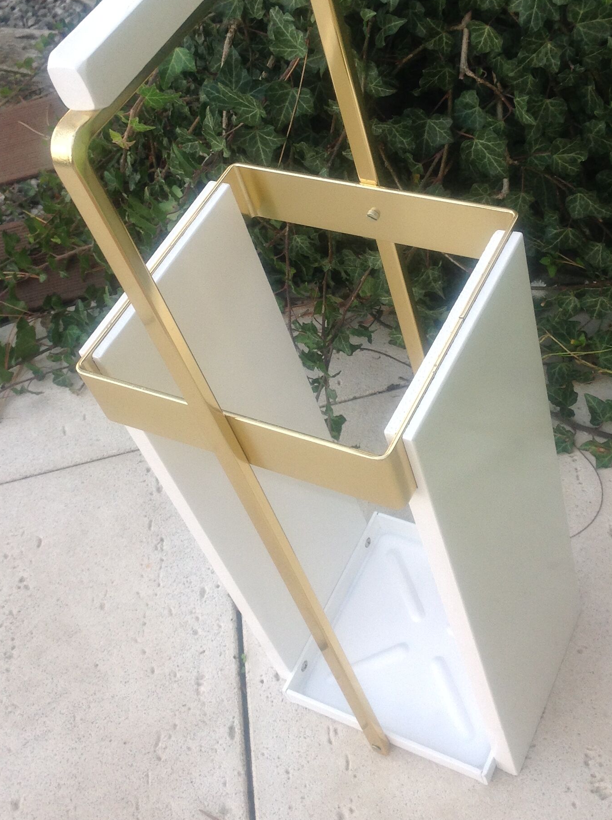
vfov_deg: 38.1
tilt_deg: -46.3
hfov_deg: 29.0
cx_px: 345
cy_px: 319
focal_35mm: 50
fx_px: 1182
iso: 64
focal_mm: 4.28
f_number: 2.4
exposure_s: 1/100
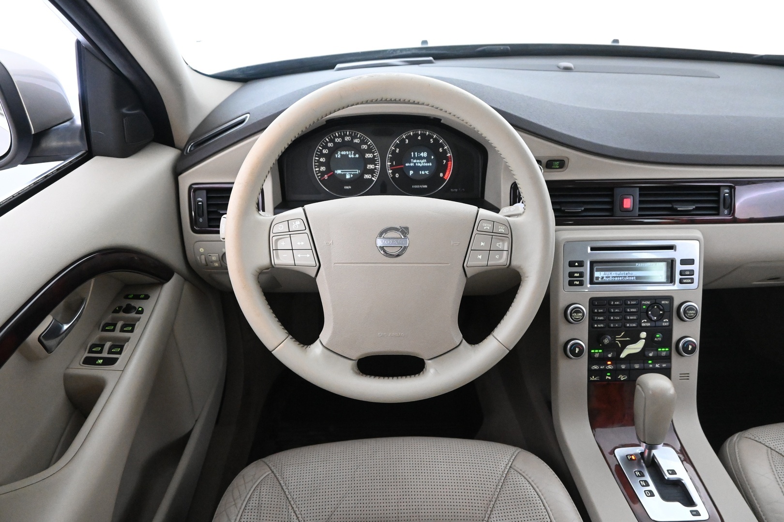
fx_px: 523
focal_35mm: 24
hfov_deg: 73.7
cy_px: 261
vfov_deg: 53.1
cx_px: 392
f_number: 4.5
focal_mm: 16
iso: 6400
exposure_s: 1/40
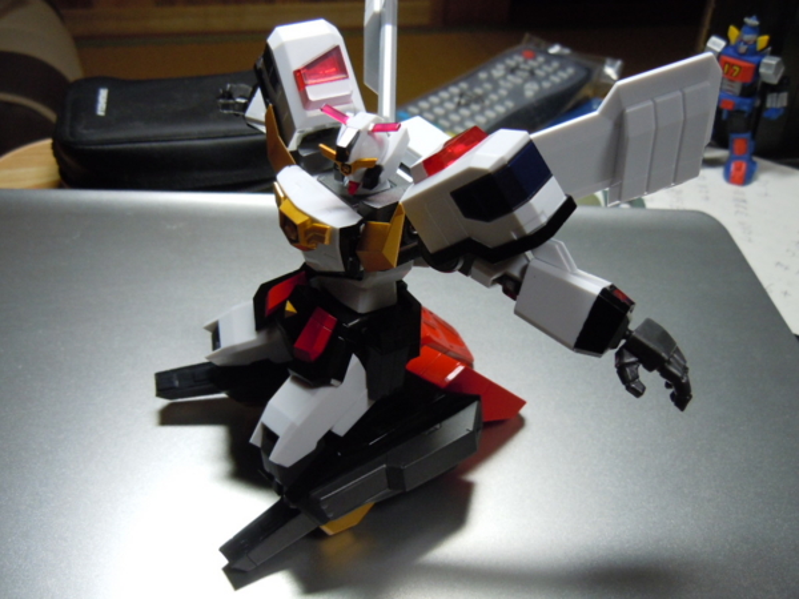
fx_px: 785
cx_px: 400
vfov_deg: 41.8
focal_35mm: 34
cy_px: 300
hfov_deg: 54.0
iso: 320
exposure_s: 1/60
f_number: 3.6
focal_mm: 6.2
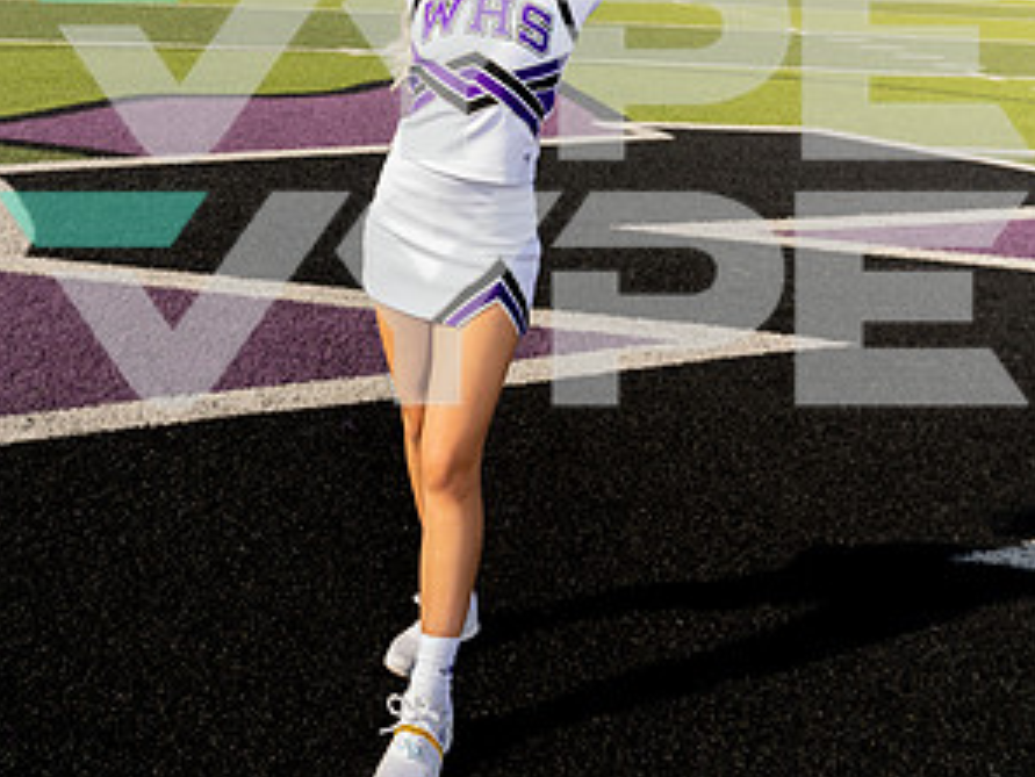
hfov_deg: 39.6
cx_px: 519
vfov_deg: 28.9
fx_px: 1436
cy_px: 56
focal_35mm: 48
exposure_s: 1/250
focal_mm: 33
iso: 100
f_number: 6.3
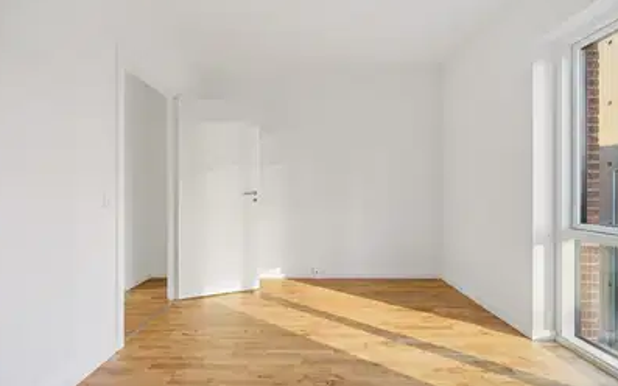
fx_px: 236
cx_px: 304
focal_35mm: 14
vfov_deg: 78.6
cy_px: 193
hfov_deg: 105.3
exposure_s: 1/40
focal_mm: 13
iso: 320
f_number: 5.6
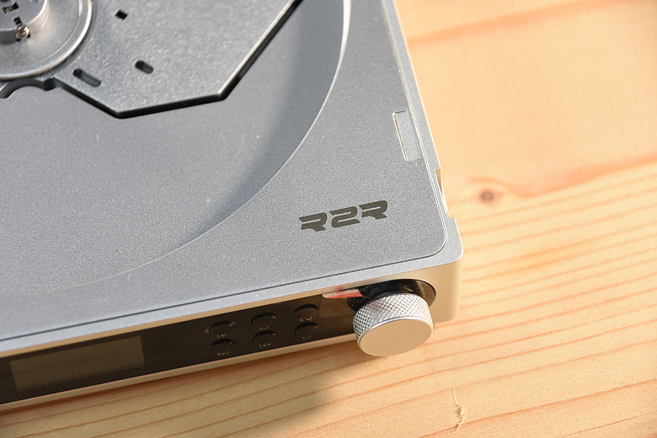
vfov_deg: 8.7
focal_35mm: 158
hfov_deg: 13.0
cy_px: 219
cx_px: 328
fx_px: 2874
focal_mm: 105
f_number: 5.6
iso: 1250
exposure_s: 1/100
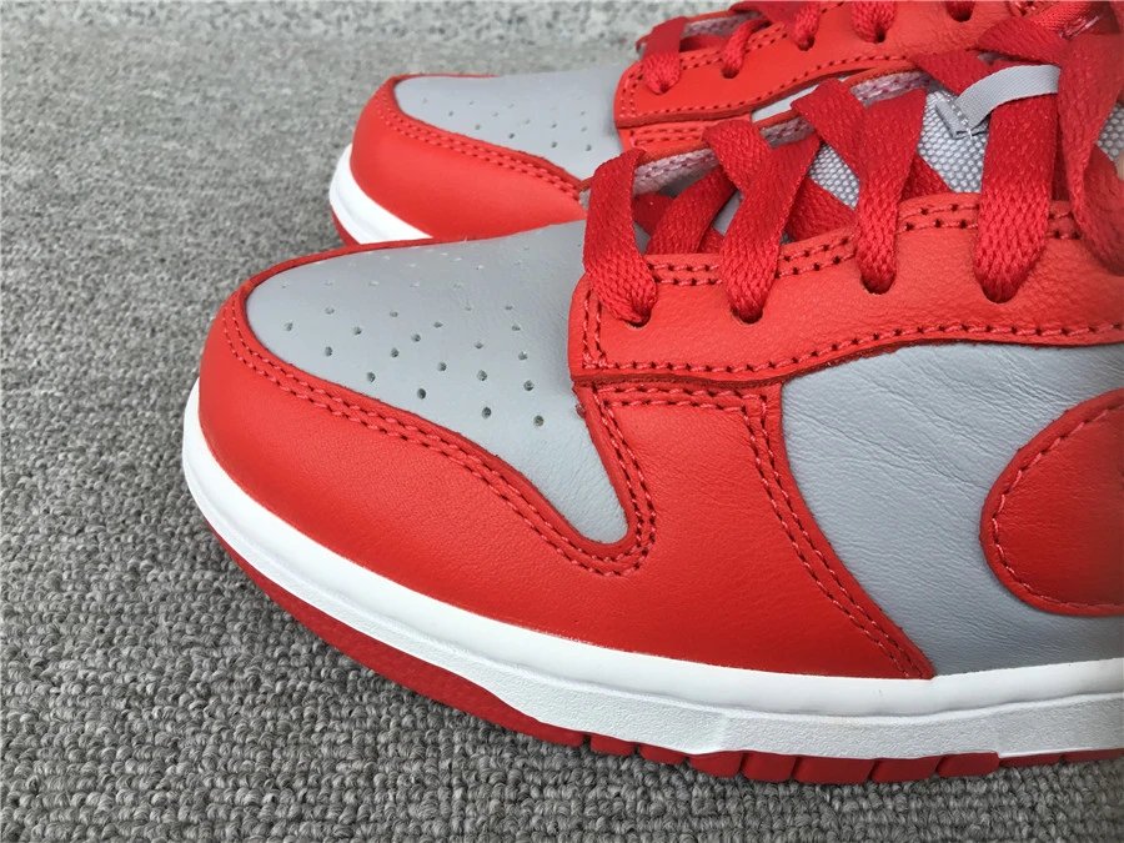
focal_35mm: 31
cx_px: 562
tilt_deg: -35.6
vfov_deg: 45.4
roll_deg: -3.2
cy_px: 422
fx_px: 1007
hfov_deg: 58.4
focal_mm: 3.3
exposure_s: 1/370
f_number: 2.4
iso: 25
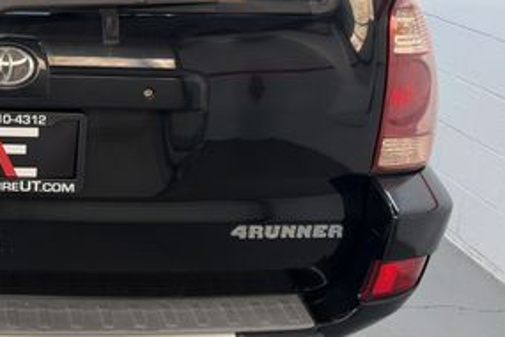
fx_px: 785
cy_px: 71
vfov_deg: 23.9
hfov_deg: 31.8
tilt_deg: -7.6
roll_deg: +3.9
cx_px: -43
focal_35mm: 56
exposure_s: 1/120
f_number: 1.8
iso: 100
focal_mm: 6.93
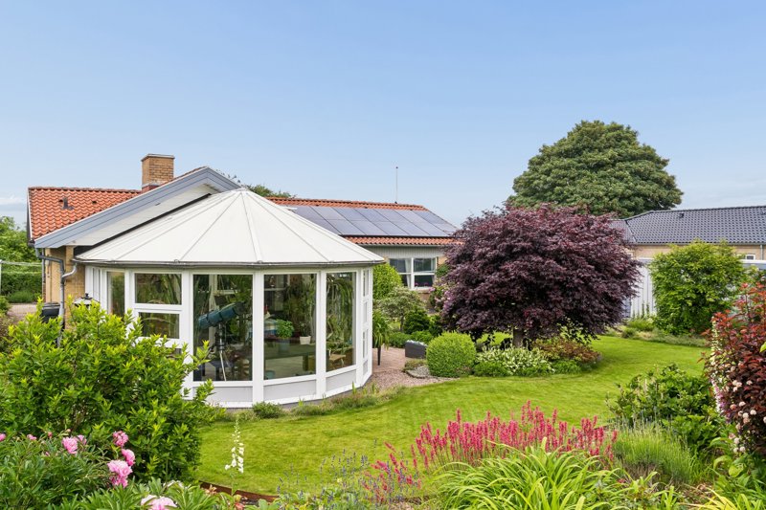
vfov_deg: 47.9
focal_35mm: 27
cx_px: 383
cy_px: 255
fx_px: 574
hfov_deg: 67.4
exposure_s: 1/250
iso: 200
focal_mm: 18
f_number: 8
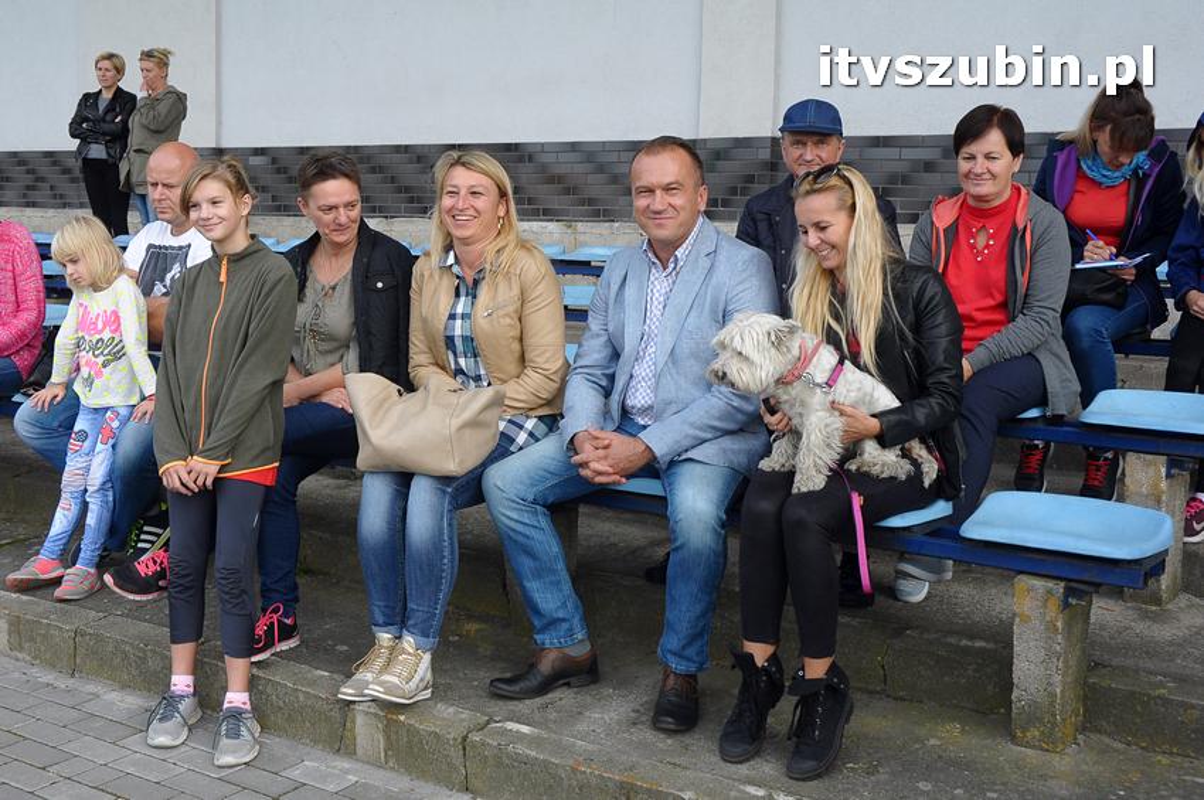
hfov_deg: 45.0
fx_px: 1453
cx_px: 602
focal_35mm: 44
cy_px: 400
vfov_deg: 30.8
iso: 640
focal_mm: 29
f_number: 9
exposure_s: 1/320
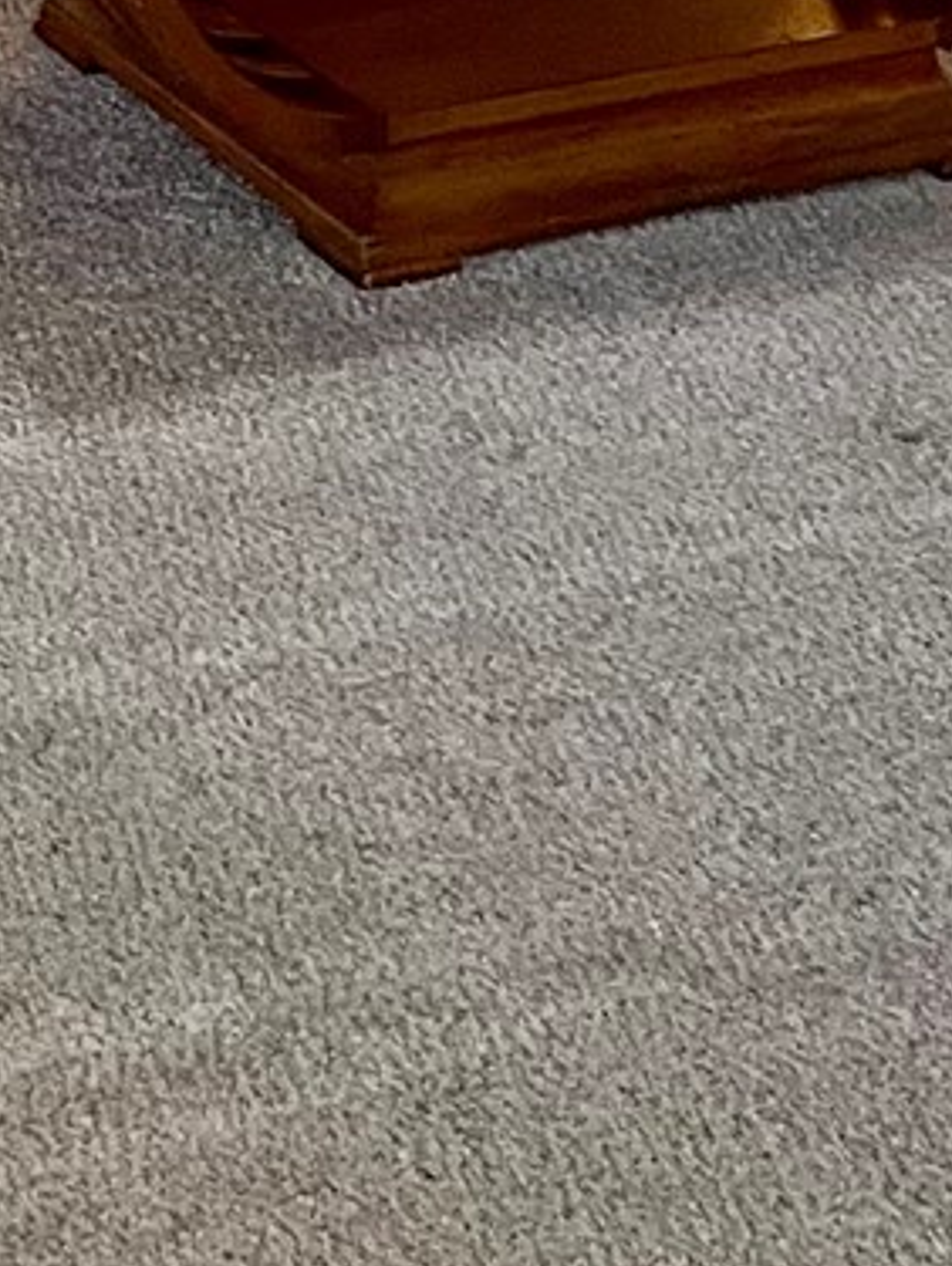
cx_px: -1195
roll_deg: +1.4
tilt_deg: -4.3
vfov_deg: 12.2
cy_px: -1674
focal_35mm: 133
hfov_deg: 10.0
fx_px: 4869
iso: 160
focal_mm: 4.2
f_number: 1.6
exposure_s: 1/60
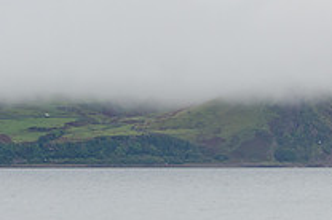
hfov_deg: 9.0
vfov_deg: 5.9
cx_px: 244
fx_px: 2118
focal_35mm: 230
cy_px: 10
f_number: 5.6
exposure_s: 1/100
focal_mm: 55
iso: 200
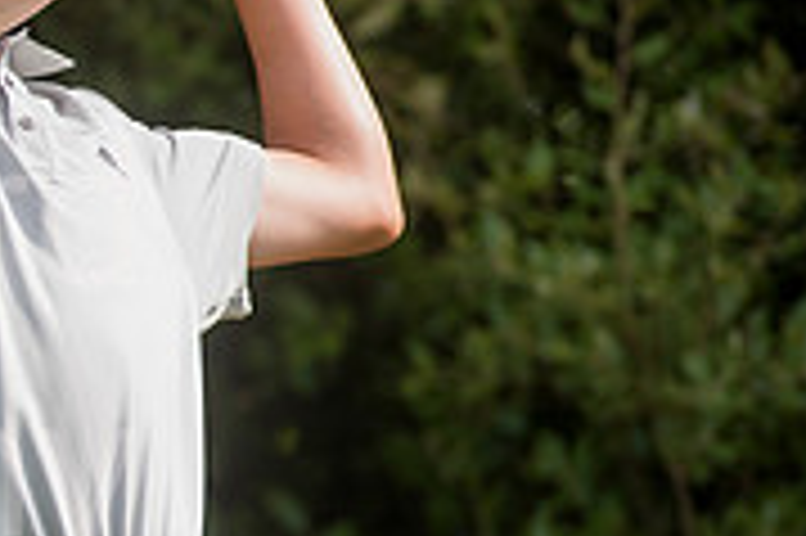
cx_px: -437
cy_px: 254
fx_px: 21786
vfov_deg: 1.4
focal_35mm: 974
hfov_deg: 2.1
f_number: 5.6
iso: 400
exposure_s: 1/1000
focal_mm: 300
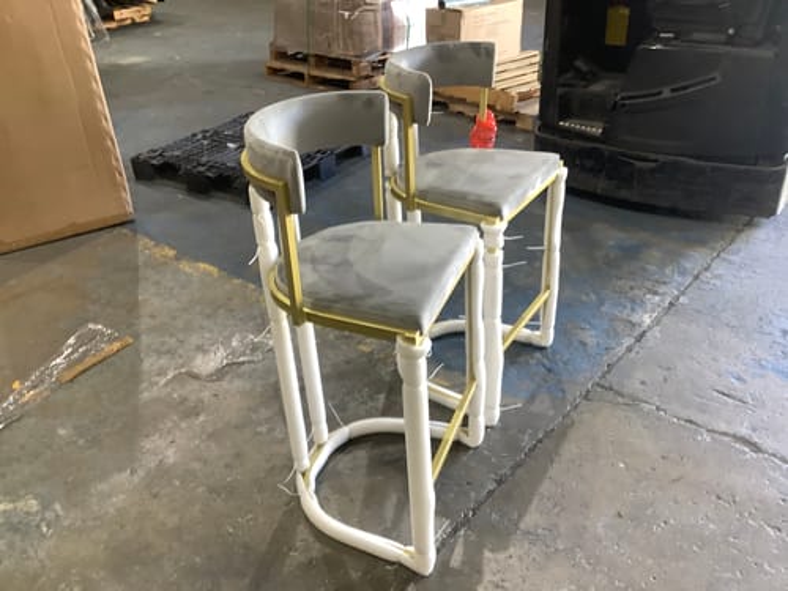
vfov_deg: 45.4
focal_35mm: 31
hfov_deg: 58.4
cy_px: 296
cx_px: 394
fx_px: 706
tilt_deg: -28.5
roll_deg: +4.8
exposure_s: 1/50
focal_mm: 3.3
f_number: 2.4
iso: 160
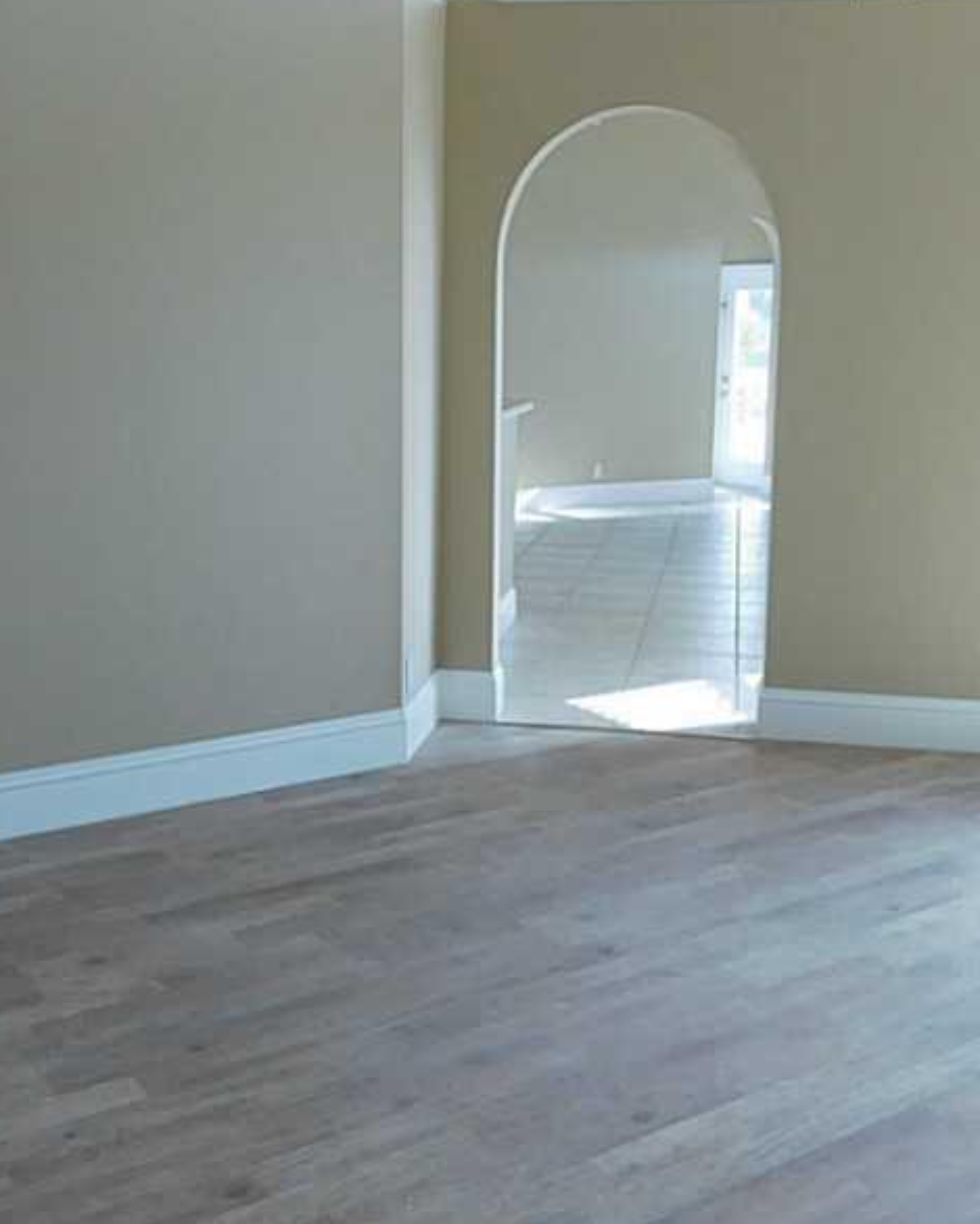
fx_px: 1450
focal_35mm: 40
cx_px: 481
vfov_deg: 45.8
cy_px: 602
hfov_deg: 37.3
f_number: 3.2
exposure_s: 1/50
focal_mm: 5.3
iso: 125
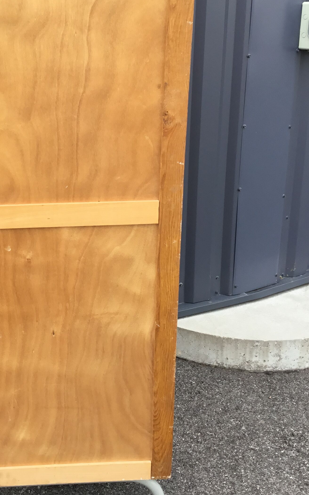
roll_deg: +1.8
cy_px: 200
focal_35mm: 51
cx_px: 59
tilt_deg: -16.6
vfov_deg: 39.4
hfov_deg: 24.9
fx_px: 687
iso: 25
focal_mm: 3.3
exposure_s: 1/166
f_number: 2.4
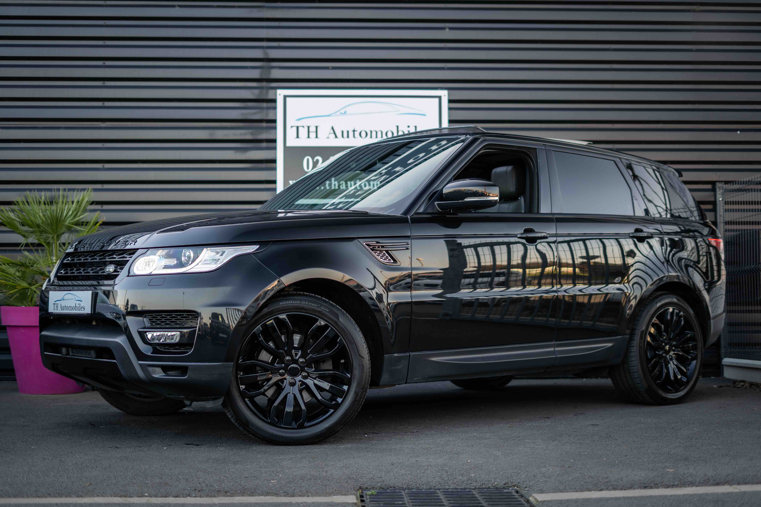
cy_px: 254
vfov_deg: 27.0
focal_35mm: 50
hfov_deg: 39.6
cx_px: 380
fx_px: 1057
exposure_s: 1/160
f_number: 2
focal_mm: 50
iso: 100
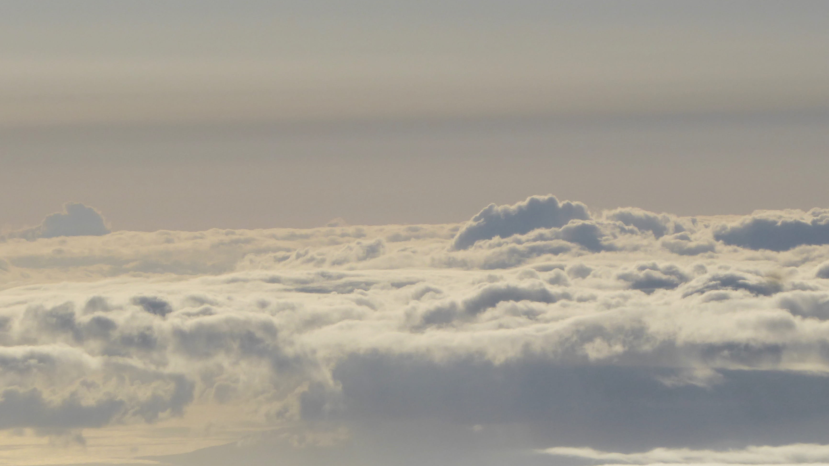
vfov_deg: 2.9
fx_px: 9144
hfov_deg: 5.2
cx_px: 463
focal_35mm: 416
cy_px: 260
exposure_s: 1/2000
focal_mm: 53.8
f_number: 7.1
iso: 80
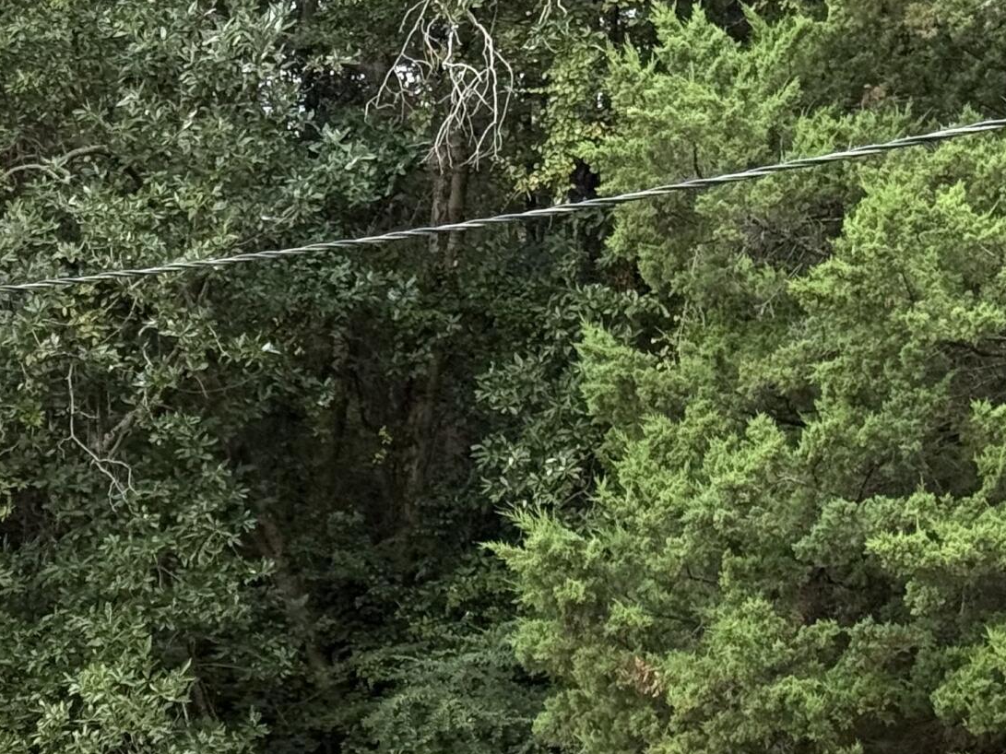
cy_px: 828
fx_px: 3836
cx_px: -156
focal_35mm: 132
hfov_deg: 14.5
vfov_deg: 11.1
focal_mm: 6.76
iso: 100
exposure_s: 1/1070
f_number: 1.78
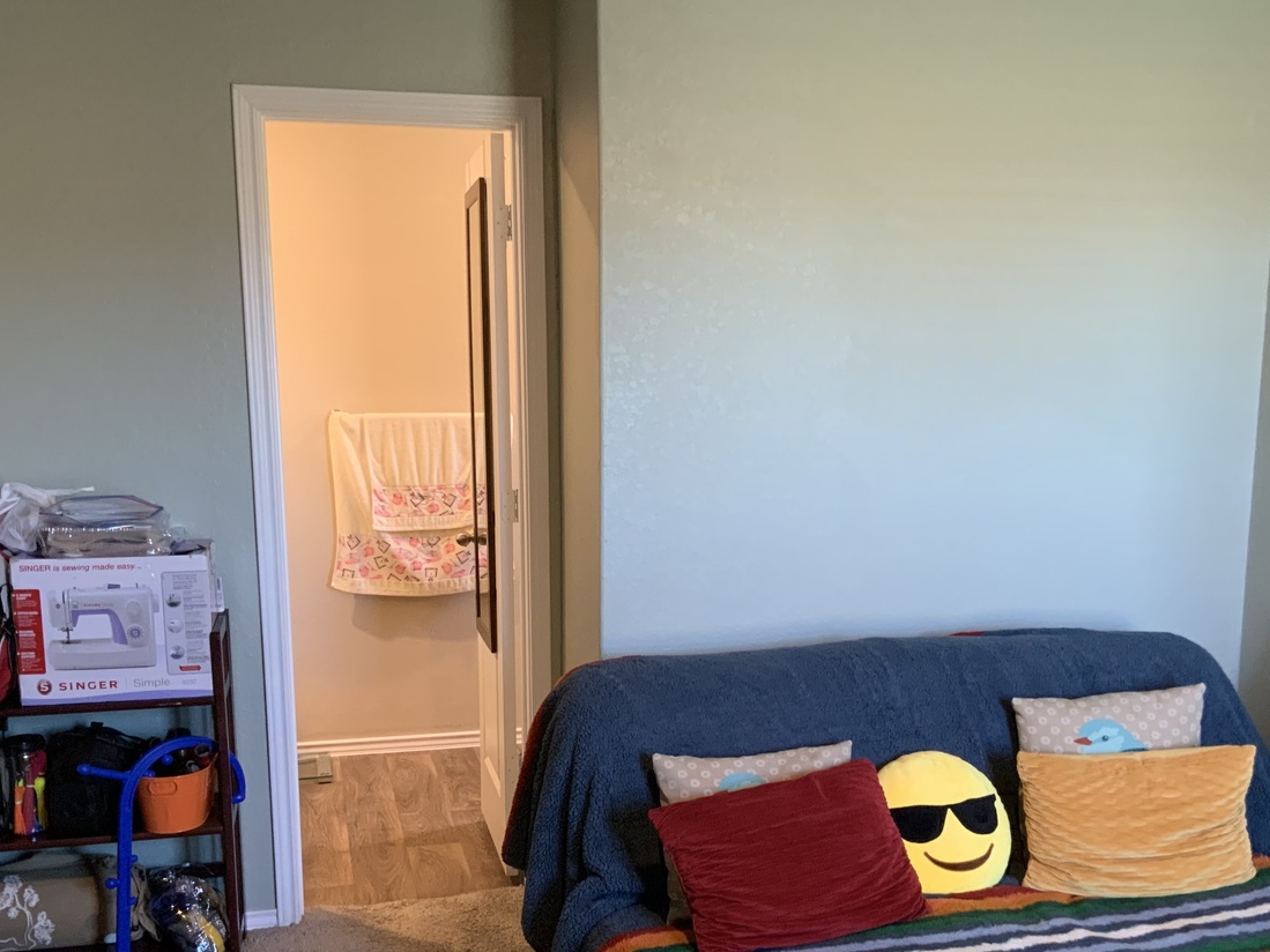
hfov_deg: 49.0
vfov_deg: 37.5
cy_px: 600
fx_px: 1394
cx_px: 668
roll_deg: +1.0
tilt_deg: -10.5
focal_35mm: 38
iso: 200
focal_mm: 3
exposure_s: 1/60
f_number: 1.8
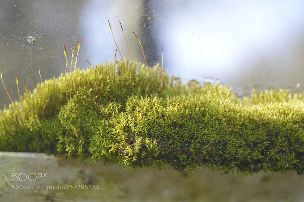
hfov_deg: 24.6
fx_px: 696
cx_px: 152
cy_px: 101
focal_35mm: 82
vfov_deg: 16.5
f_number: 5.6
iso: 140
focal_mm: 55
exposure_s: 1/125
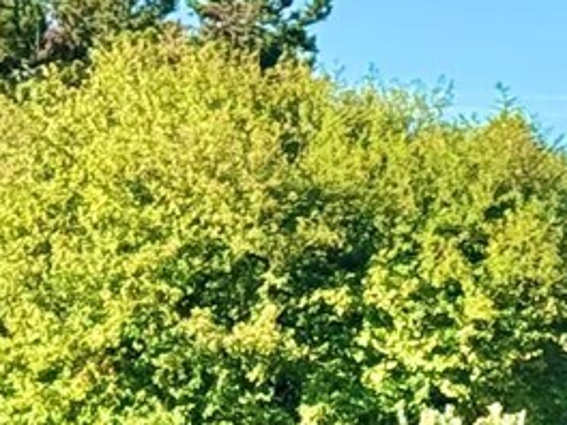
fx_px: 4766
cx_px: 943
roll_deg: -0.3
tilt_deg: -8.1
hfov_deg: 6.7
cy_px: 1005
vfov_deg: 5.0
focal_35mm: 291
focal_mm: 6.76
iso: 64
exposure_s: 1/1427
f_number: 1.78
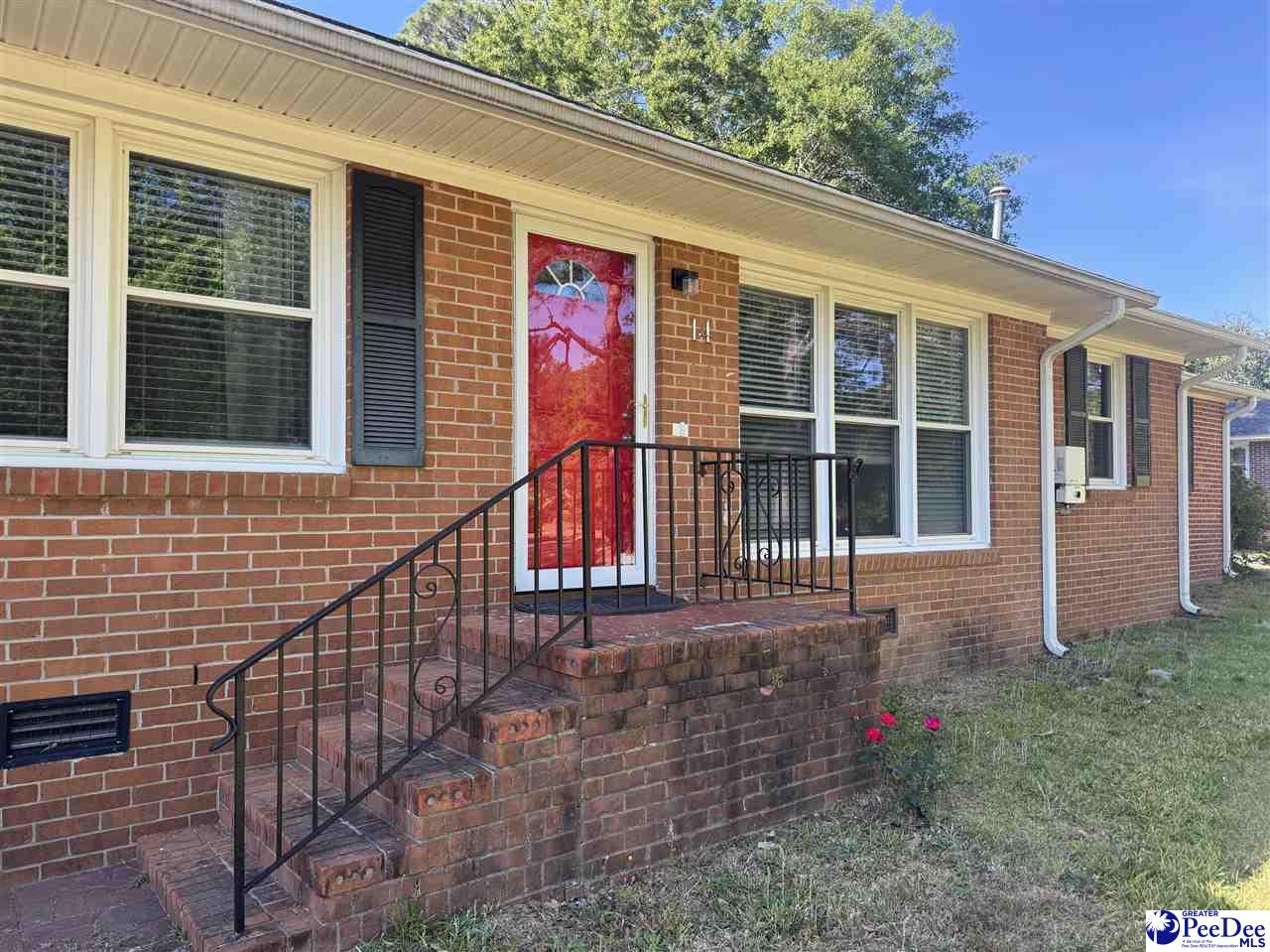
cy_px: 476
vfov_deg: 56.8
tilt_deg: +1.4
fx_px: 880
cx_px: 635
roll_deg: +0.3
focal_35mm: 24
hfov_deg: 71.6
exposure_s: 1/531
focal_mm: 6.76
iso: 80
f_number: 1.78
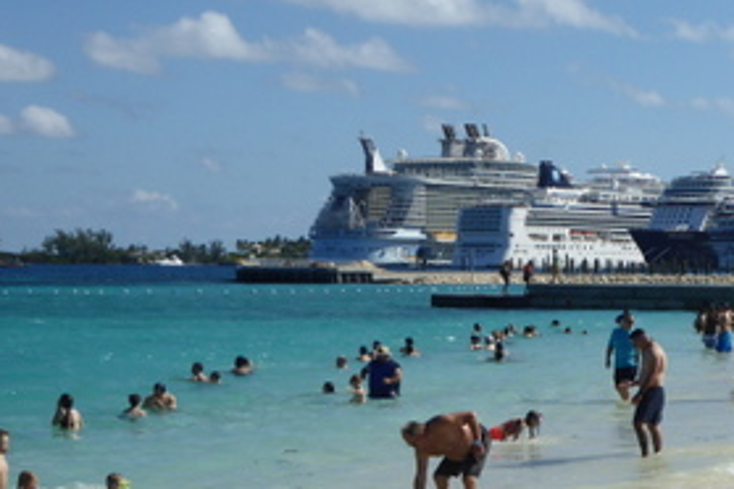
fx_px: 2080
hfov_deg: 19.9
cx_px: 555
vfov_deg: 13.3
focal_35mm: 102
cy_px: 418
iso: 100
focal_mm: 9.6
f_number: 4.1
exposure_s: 1/1300
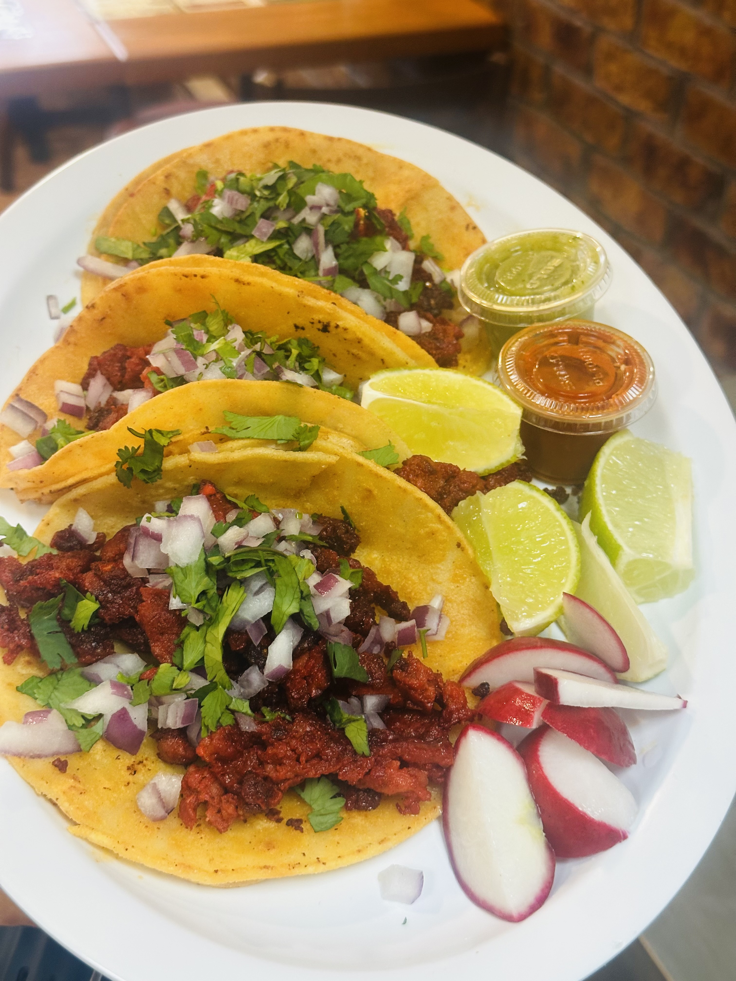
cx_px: 368
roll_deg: -0.8
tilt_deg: -35.0
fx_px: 1361
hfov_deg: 30.3
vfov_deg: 39.7
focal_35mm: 48
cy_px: 490
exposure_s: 1/60
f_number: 1.78
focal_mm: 6.86
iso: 200
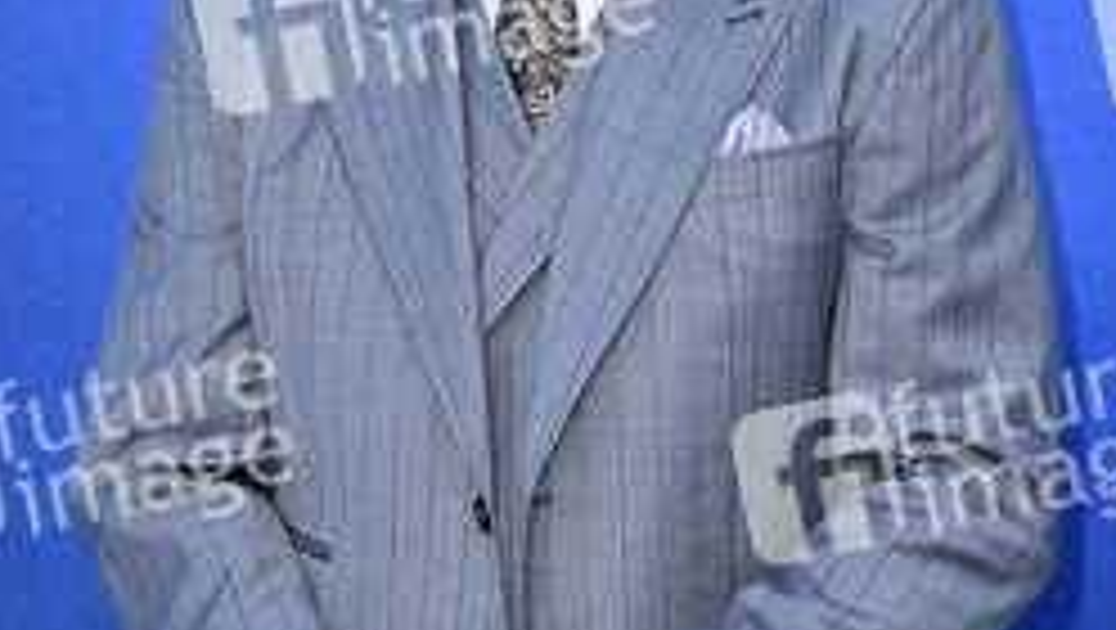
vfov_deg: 8.4
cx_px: 554
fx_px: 4295
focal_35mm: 145
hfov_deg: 14.8
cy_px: 234
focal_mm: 86
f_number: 6.3
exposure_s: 1/250
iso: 800
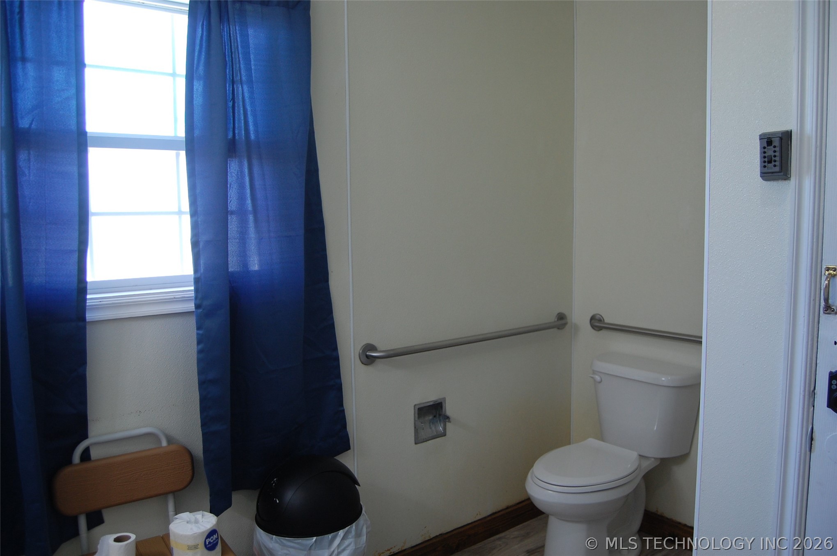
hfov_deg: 67.4
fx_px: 627
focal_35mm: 27
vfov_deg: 47.8
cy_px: 278
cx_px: 418
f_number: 3.5
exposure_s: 1/50
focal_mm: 18
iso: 400
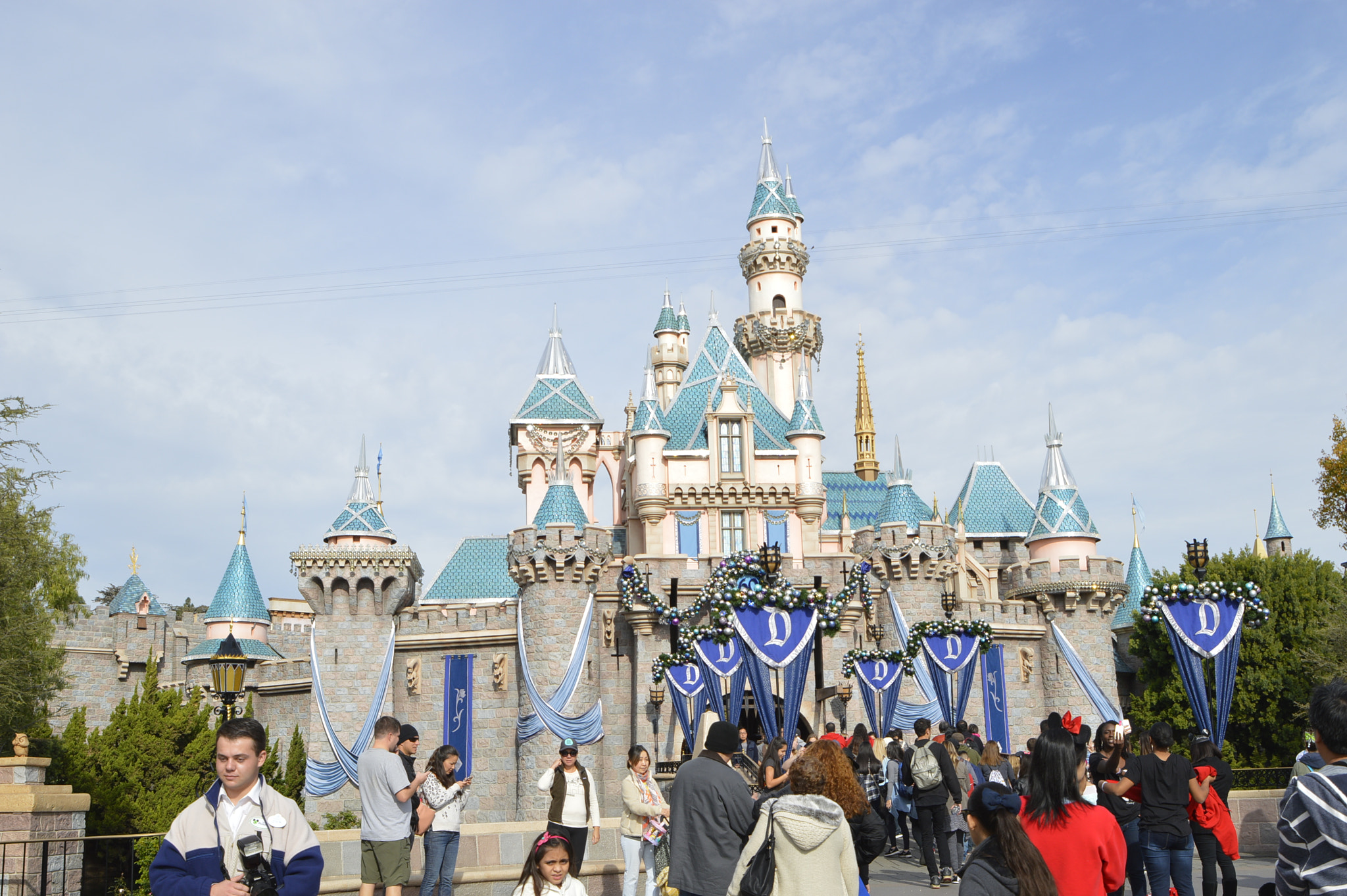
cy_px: 448
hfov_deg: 53.2
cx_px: 674
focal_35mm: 36
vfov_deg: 36.8
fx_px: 1346
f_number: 9
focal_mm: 24
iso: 100
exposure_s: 1/320
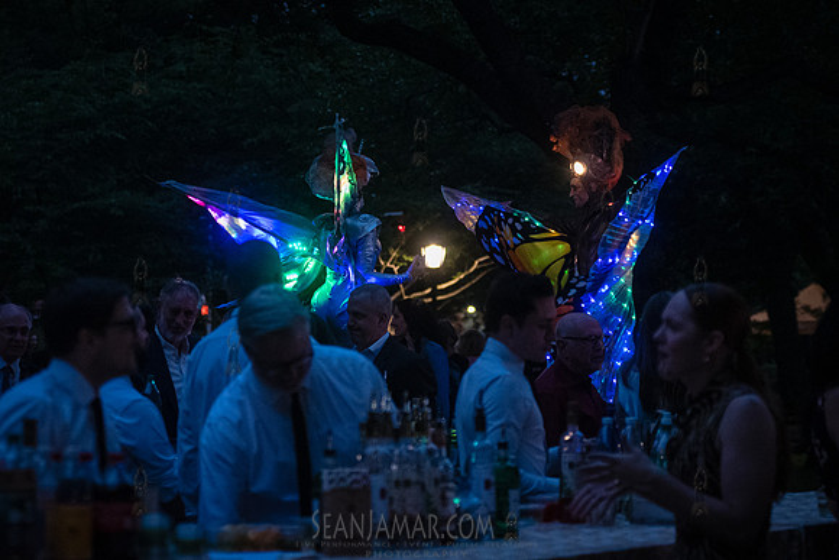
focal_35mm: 116
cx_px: 376
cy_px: 208
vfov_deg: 11.8
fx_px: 2699
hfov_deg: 17.7
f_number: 3.5
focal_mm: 86
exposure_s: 1/200
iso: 6400
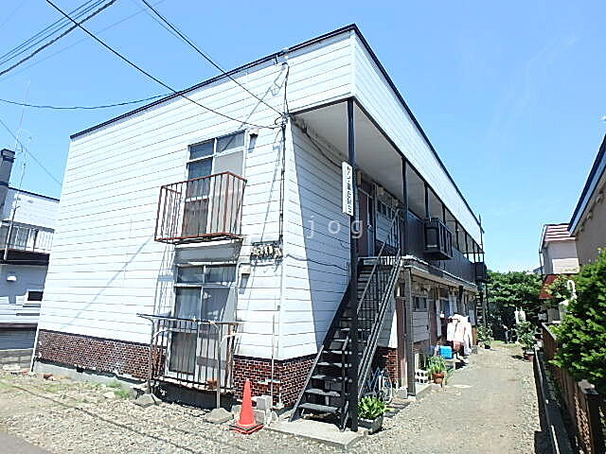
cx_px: 303
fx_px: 368
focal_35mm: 21
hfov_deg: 79.0
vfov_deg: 63.4
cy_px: 227
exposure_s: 1/640
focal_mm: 3.7
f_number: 3.5
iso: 125
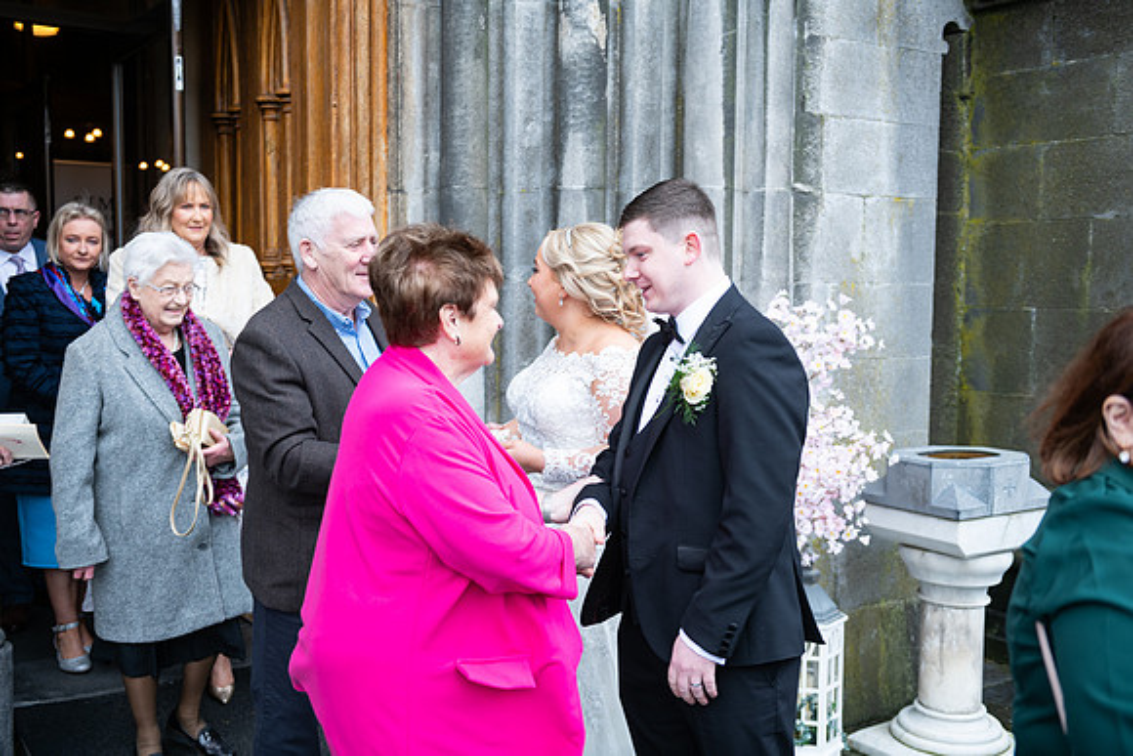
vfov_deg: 35.1
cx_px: 566
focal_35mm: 38
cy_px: 378
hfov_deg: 50.7
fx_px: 1196
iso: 125
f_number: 3.5
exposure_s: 1/160
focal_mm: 38
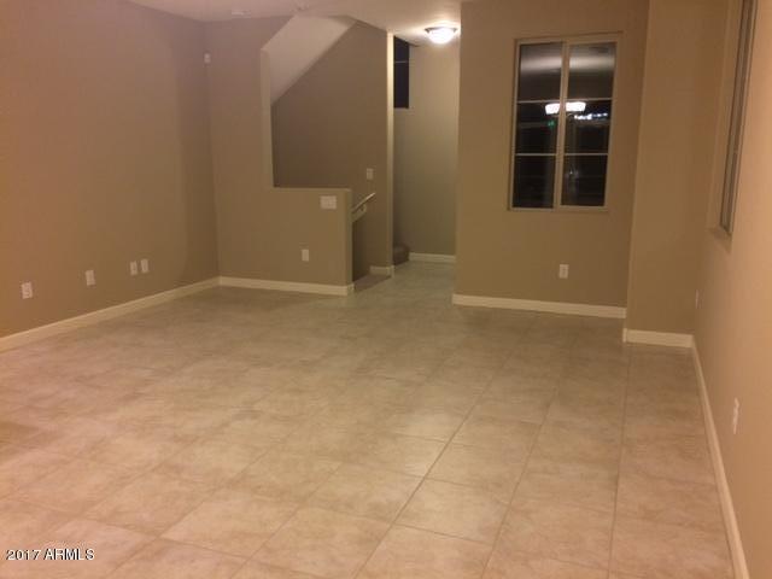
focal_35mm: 29
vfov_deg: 48.2
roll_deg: +0.8
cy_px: 290
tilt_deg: -10.2
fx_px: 647
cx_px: 386
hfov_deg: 61.7
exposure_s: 1/30
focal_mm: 4.15
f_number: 2.2
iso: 200
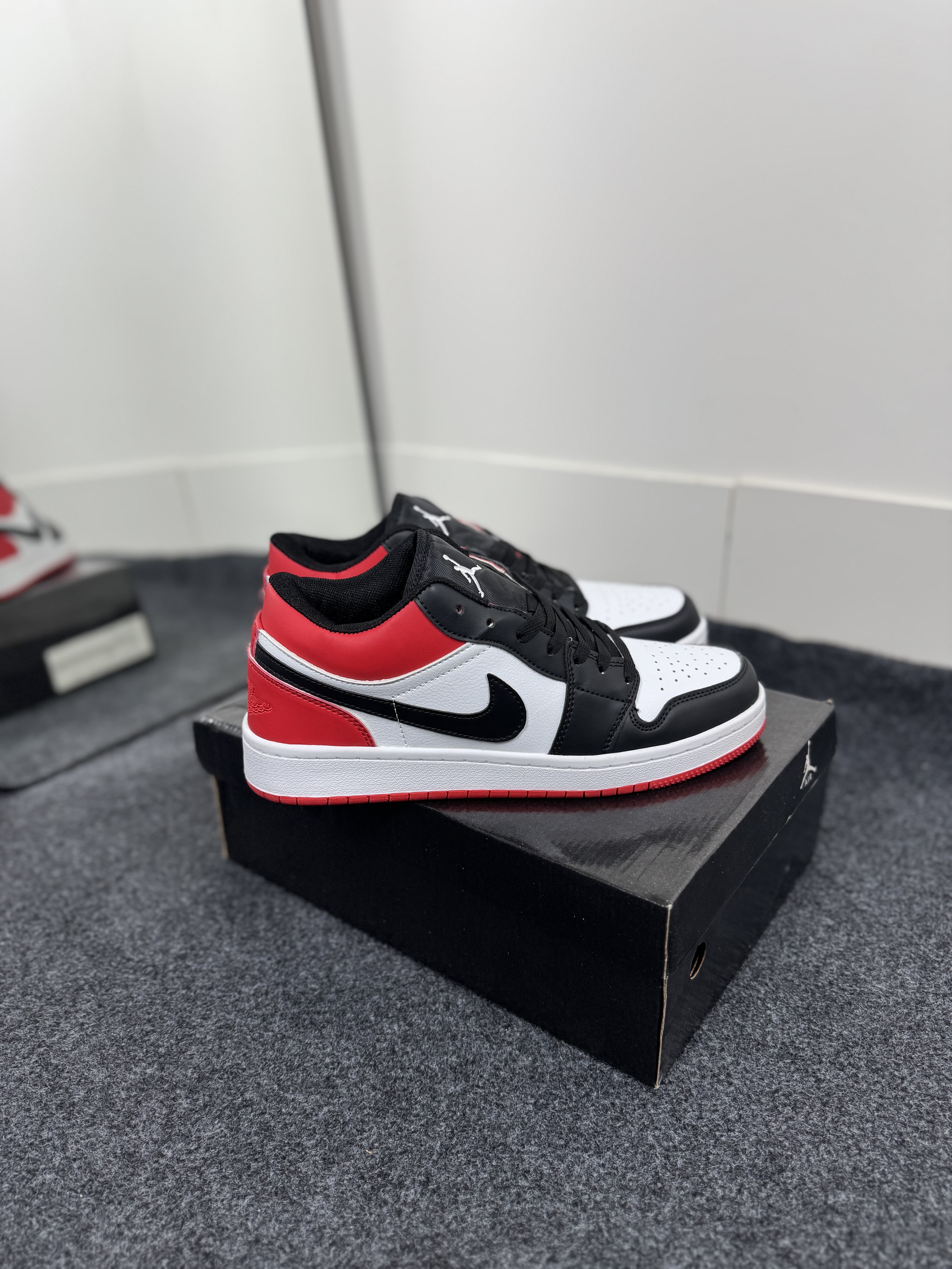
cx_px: 476
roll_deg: +2.5
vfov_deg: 71.6
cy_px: 634
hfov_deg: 56.8
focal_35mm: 24
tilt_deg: -22.7
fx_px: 880
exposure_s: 1/100
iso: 64
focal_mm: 6.76
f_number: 1.78
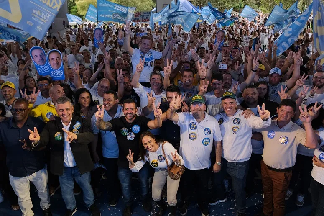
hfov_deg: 69.4
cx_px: 162
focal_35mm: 26
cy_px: 108
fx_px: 234
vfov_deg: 49.5
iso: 1600
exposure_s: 1/320
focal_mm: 17
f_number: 4.5
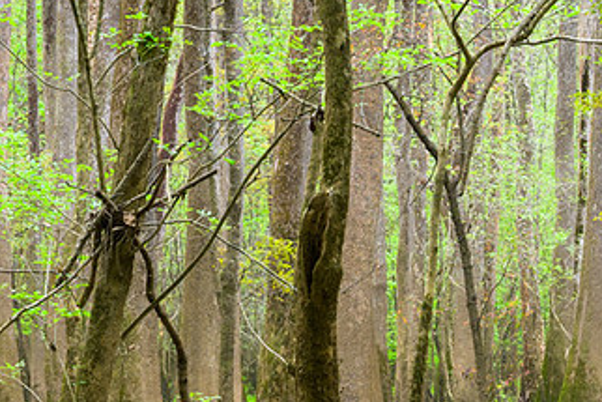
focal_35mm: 188
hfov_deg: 10.9
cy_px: 497
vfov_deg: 7.2
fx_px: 3145
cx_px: 53
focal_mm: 52
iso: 640
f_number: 14
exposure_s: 1/30
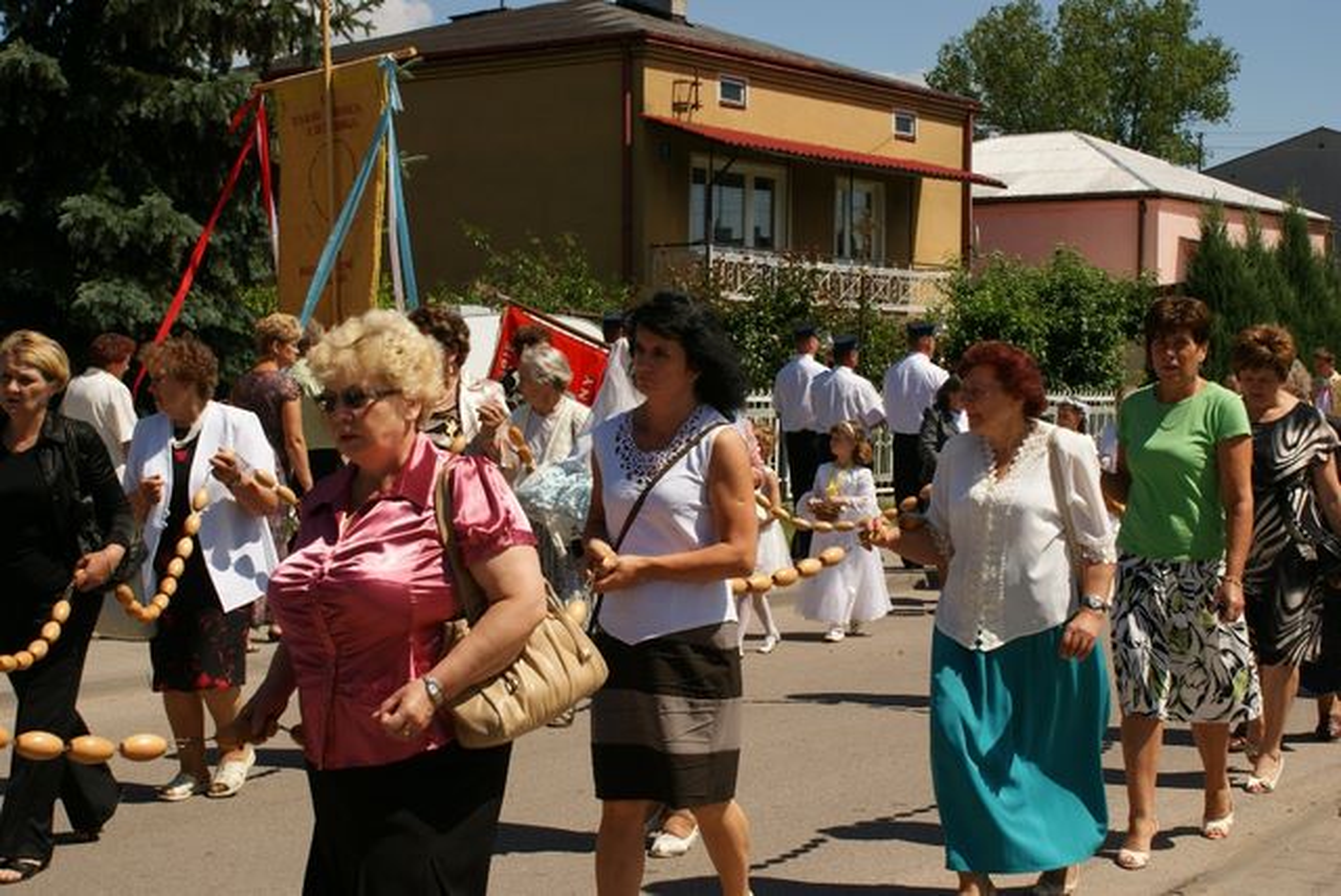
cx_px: 670
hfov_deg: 33.4
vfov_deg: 22.7
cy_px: 448
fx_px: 2237
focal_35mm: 60
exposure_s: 1/320
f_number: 9
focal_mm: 40
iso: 100
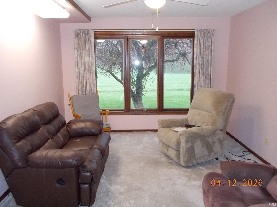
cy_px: 104
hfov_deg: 61.7
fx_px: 232
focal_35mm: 29
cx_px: 138
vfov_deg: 48.2
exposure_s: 1/25
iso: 400
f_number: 3.3
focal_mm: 4.1
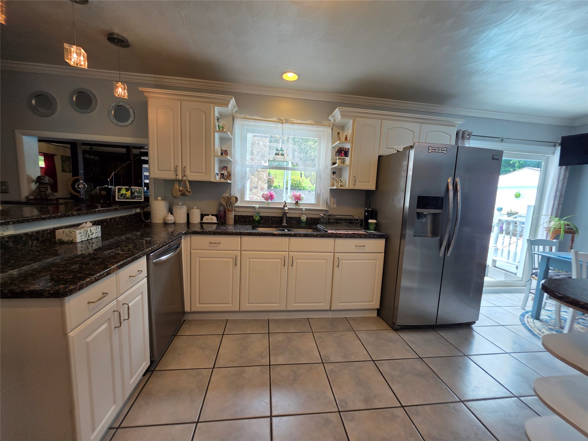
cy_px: 220
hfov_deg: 106.2
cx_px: 294
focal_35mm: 13
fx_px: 221
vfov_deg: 89.9
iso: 50
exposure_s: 1/120
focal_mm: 2.2
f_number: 1.9
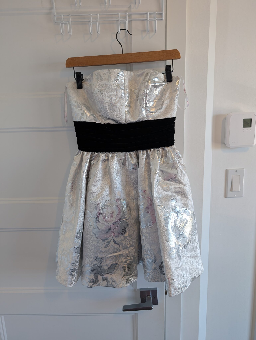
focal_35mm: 24
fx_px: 236
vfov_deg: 71.5
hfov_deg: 56.9
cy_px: 170
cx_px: 128
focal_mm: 6.9
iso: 20
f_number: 1.68
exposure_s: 1/30
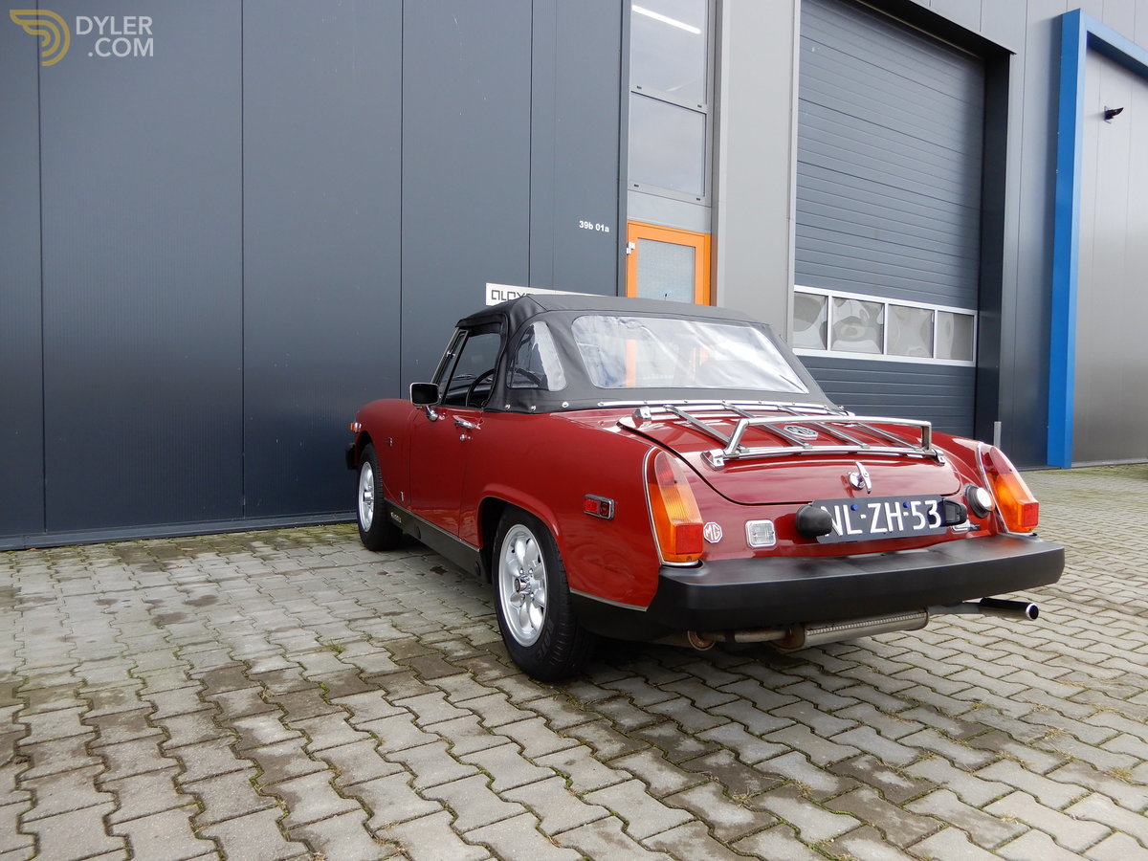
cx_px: 574
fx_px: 796
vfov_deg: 56.8
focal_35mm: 24
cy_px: 430
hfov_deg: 71.6
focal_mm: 4.3
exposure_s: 1/160
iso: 80
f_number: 3.4
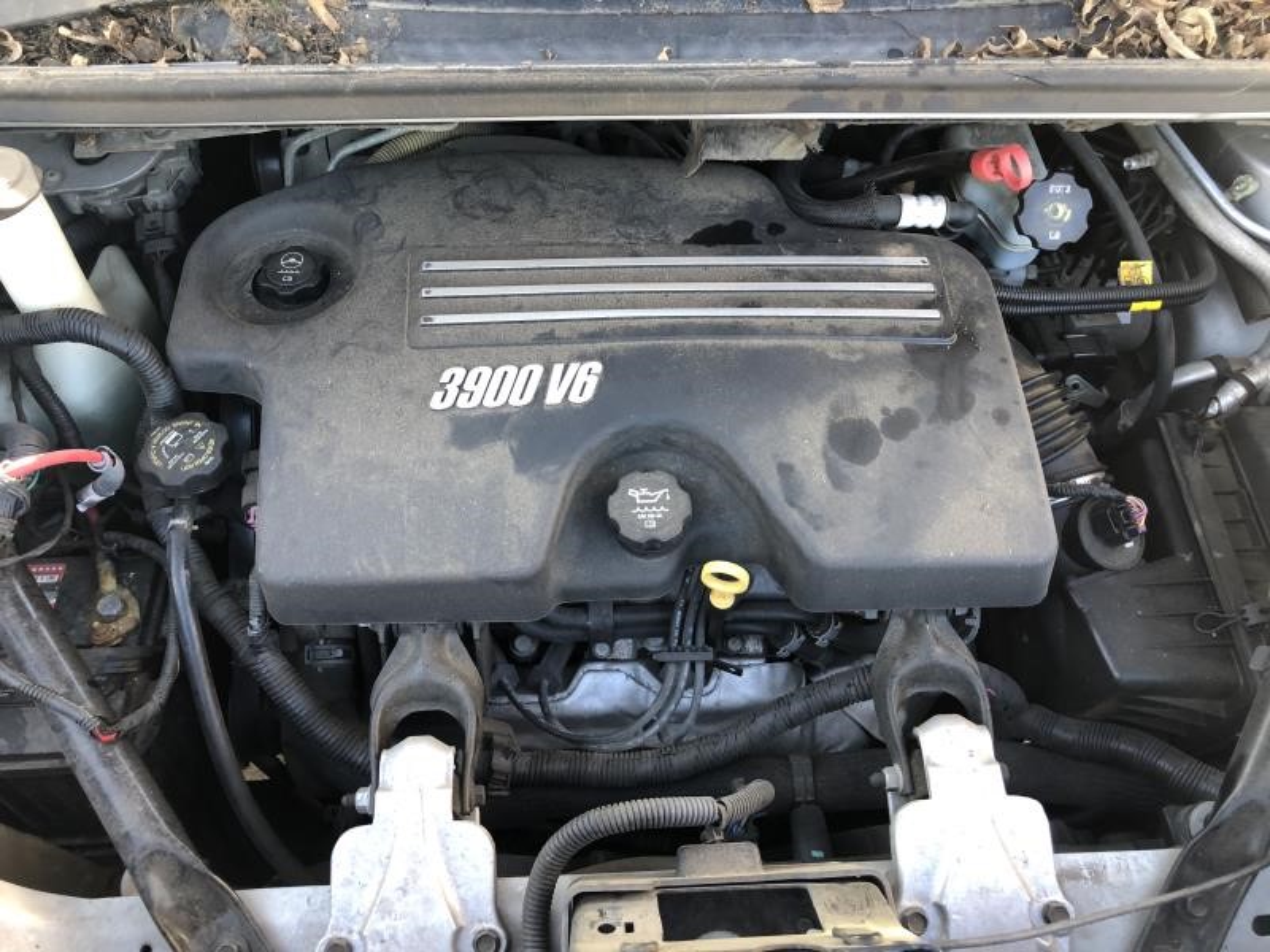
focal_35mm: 28
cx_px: 635
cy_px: 476
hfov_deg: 63.4
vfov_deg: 49.7
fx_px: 1027
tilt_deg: -54.4
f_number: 1.8
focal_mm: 3.99
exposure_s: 1/30
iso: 32
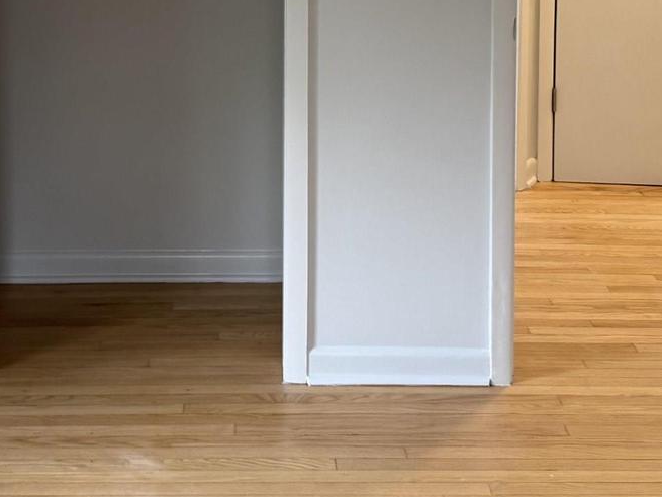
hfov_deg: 25.9
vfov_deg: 18.7
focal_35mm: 75
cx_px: 256
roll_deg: -0.5
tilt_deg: -2.3
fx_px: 1435
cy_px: -86
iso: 125
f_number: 1.78
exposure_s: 1/60
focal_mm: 6.76
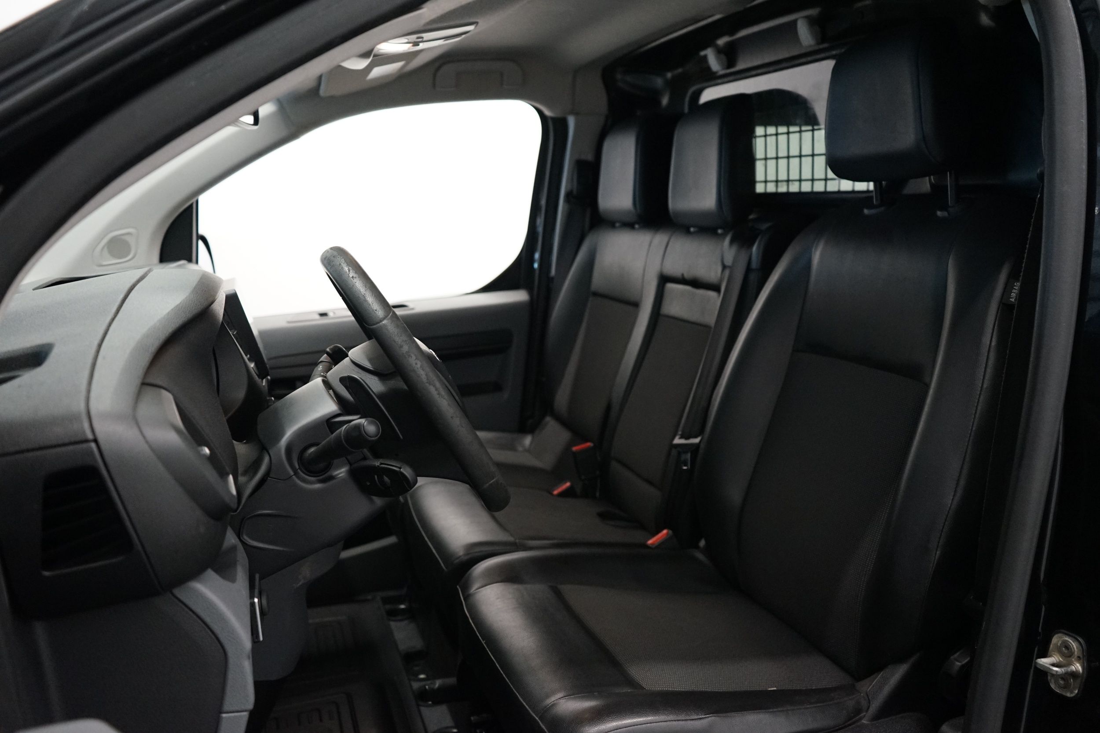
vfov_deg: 45.0
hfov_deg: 63.7
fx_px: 886
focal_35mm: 29
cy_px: 366
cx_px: 550
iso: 3200
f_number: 3.5
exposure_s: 1/160
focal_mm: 29
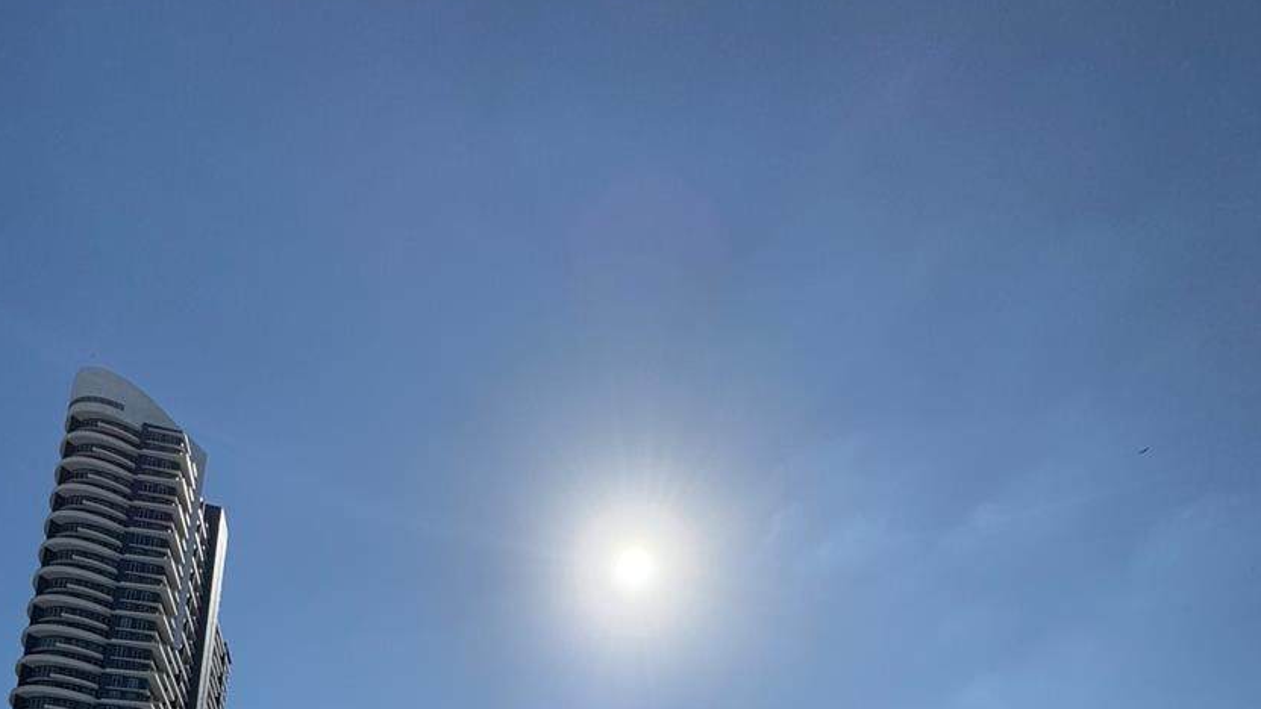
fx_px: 736
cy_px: 894
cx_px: 590
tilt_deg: +14.2
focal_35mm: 22
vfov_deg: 36.4
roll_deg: +1.1
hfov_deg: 81.1
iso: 40
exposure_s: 1/7299
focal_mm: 2.22
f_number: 2.2
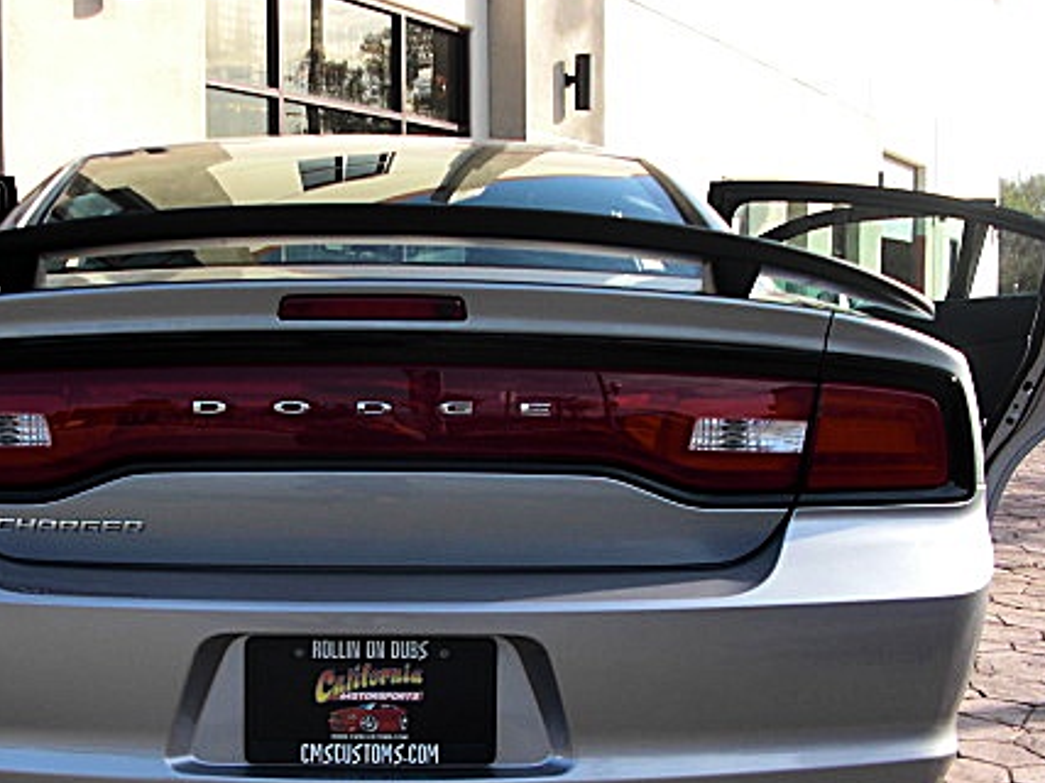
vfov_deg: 26.9
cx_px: 367
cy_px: 509
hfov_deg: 35.3
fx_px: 1630
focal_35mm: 54
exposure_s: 1/250
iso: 50
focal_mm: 6.3
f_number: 2.8
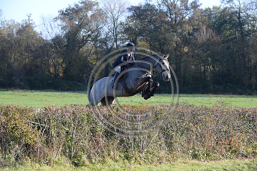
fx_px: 728
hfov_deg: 20.0
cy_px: 86
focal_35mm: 102
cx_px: 128
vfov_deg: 13.4
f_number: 5
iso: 1000
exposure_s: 1/1250
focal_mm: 102
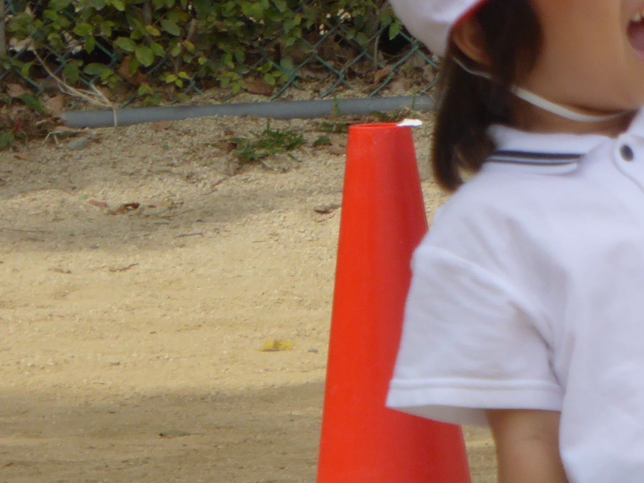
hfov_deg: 1.8
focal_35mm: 1121
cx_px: 926
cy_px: 331
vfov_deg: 1.3
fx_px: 20855
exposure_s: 1/400
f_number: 5.9
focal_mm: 57.7
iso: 100
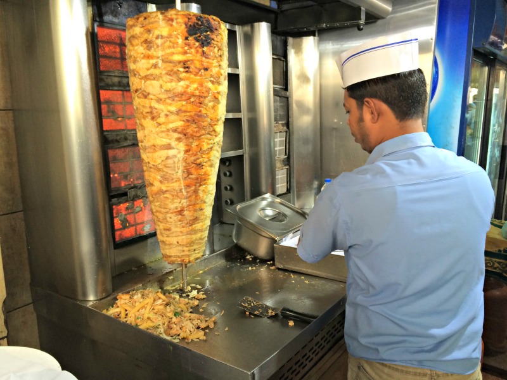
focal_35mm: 30
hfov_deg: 60.0
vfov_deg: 46.8
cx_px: 254
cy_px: 190
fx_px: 439
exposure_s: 1/40
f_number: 2.2
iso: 40
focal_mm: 4.12
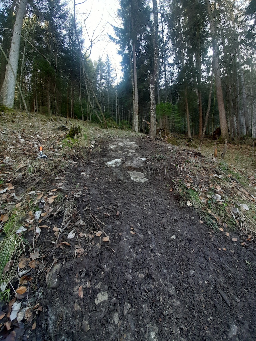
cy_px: 170
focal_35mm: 13
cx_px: 128
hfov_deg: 89.9
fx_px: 128
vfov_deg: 106.2
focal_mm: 1.42
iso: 125
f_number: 2.2
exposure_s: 1/50
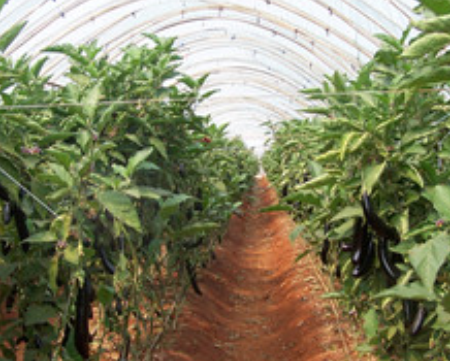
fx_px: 907
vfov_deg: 22.5
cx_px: 262
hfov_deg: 27.8
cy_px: 198
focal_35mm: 68
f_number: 2.8
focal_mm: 6.3
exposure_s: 1/320
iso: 80
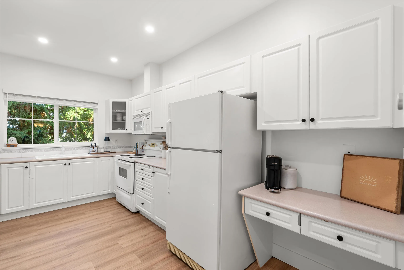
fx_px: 180
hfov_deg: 96.7
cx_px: 202
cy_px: 135
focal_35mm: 16
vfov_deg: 73.8
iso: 3200
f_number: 9
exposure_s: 1/30
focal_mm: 16
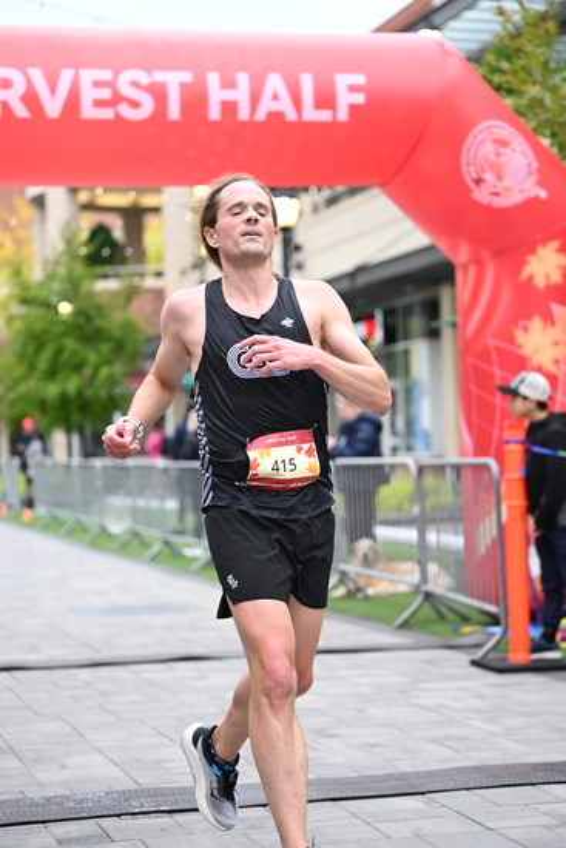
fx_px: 1815
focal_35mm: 77
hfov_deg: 17.7
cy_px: 424
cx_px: 283
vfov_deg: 26.3
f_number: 2.8
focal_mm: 77
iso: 1600
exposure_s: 1/1000
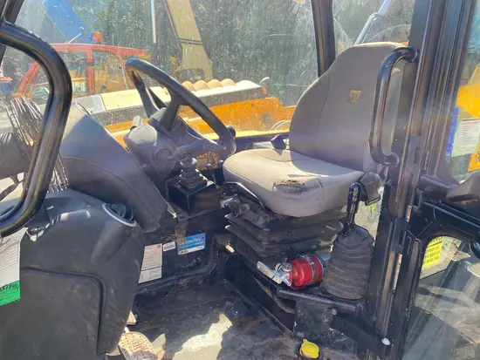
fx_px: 361
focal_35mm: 26
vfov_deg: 53.1
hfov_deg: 67.3
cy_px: 180
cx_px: 240
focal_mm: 4.25
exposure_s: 1/337
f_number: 1.8
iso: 32
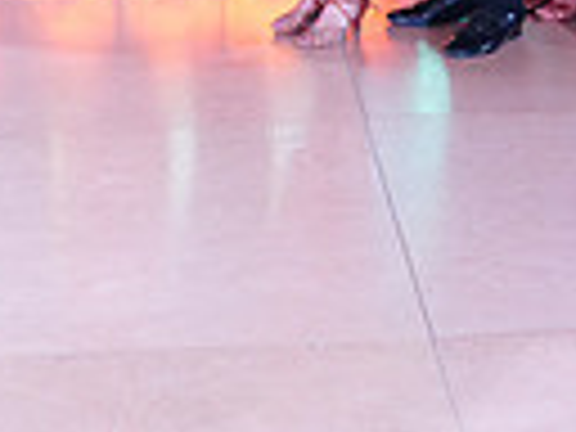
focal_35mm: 131
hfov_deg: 15.0
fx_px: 2180
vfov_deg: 10.4
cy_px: -421
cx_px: 338
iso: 1600
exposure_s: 1/160
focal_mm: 30
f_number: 4
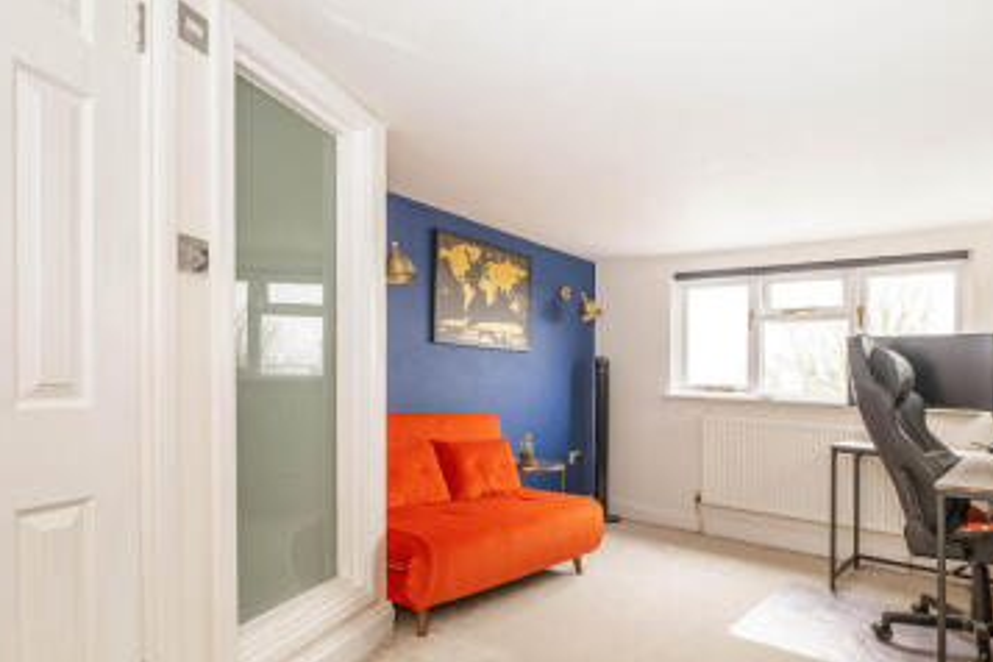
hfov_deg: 83.8
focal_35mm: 20
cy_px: 438
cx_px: 540
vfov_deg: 60.5
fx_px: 552
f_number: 5.6
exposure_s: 1/25
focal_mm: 10
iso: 400
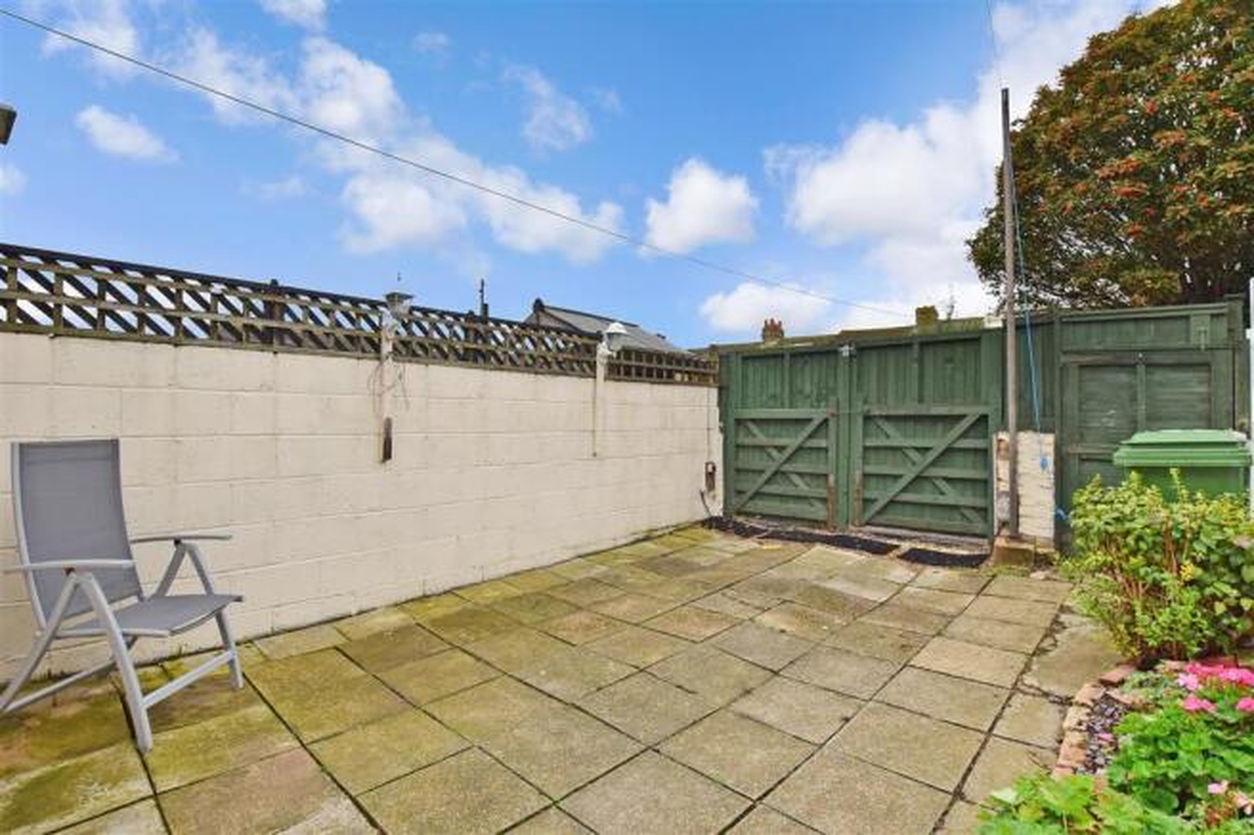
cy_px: 418
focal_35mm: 15
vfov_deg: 77.3
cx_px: 627
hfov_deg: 100.4
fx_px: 522
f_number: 10
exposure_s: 1/200
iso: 200
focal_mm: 10
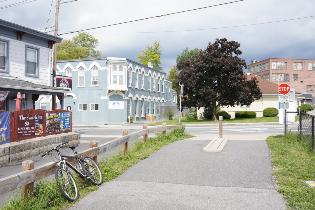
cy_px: 105
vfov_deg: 35.9
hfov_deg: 51.8
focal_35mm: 37
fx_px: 324
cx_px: 158
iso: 100
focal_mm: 24.7
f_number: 8
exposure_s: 1/200
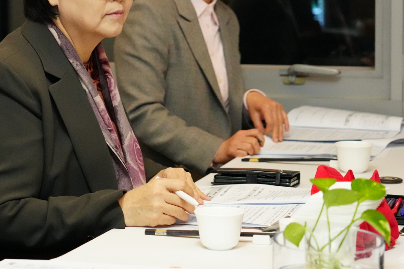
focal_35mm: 123
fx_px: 1380
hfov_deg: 16.5
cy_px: 65
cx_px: 59
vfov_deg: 11.1
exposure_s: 1/125
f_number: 4
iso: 8000
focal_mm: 61
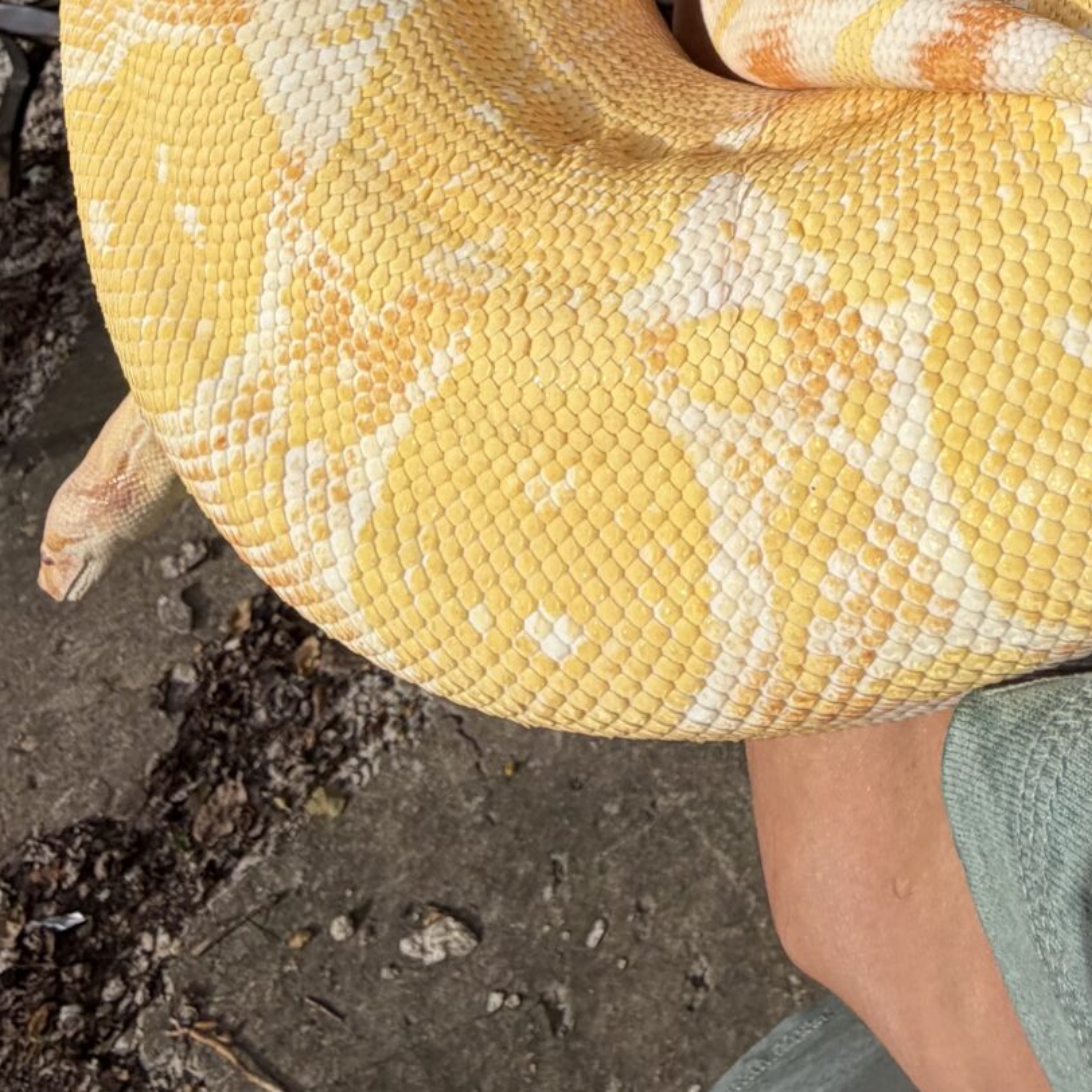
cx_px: 939
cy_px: -194
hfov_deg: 40.3
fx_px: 1392
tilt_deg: -32.6
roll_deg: +1.5
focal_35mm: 39
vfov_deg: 34.8
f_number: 2.2
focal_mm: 2.22
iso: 20
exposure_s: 1/1105
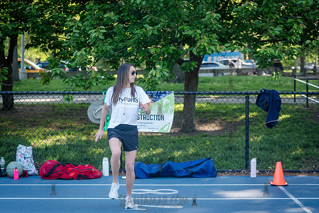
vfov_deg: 16.8
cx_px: 160
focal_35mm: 81
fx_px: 722
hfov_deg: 24.9
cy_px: 106
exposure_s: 1/320
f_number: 4
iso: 400
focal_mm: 80
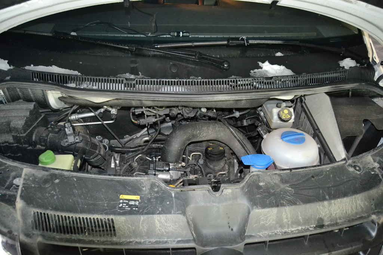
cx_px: 192
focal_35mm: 27
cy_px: 128
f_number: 3.5
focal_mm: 18
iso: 3200
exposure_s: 1/60
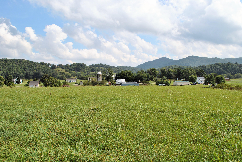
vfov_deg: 43.7
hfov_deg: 61.9
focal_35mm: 30
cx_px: 121
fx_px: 202
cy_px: 81
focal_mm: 20
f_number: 8
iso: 100
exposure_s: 1/250
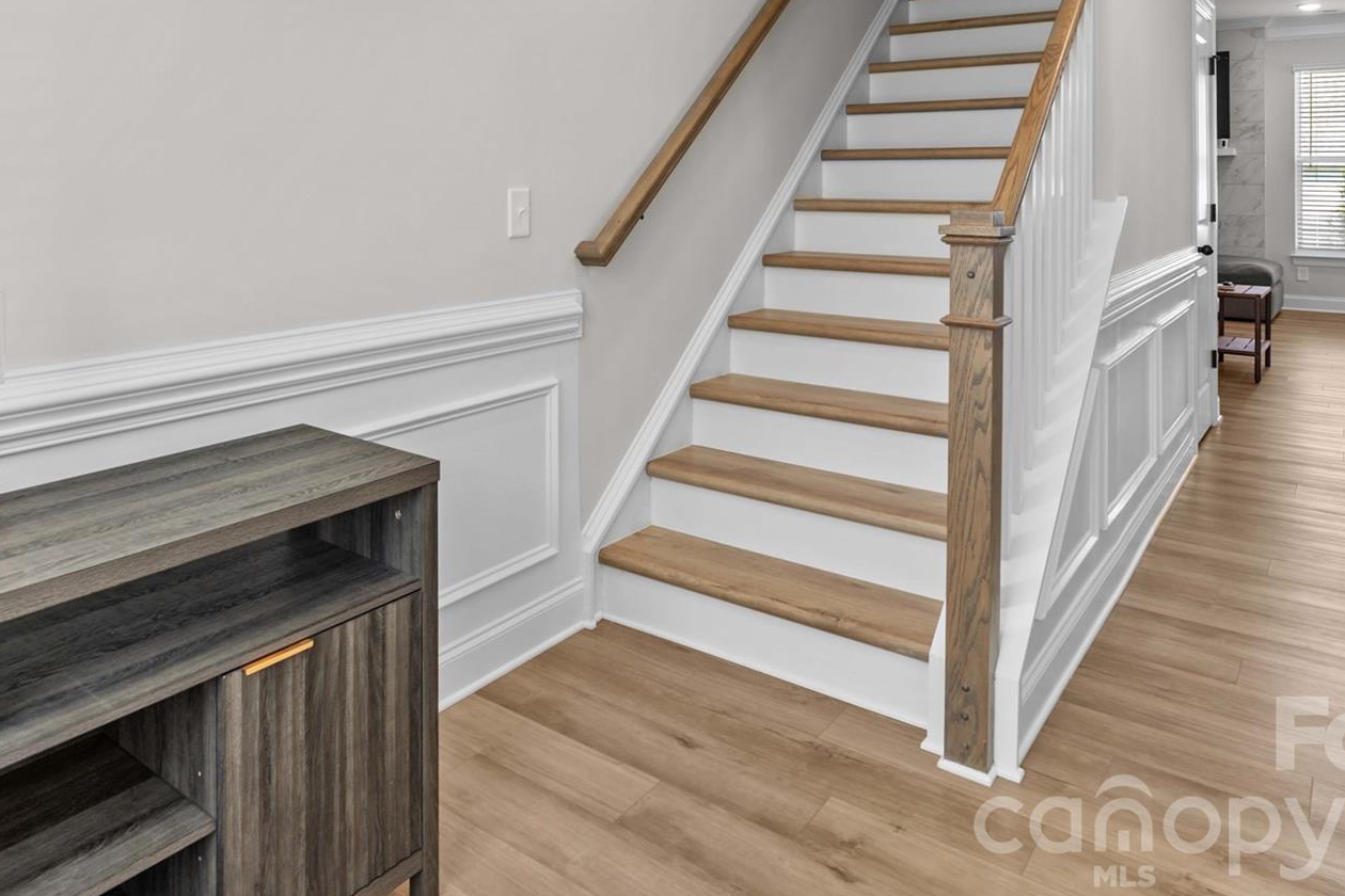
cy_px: 178
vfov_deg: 46.9
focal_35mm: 26
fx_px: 971
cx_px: 523
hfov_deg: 68.5
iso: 100
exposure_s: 1/6
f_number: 8
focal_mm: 16
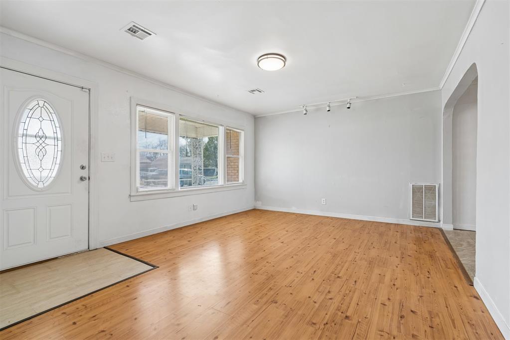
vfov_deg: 73.7
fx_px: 227
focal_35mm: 16
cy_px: 170
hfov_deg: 96.7
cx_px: 255
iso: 200
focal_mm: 16
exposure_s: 1/20
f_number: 7.1
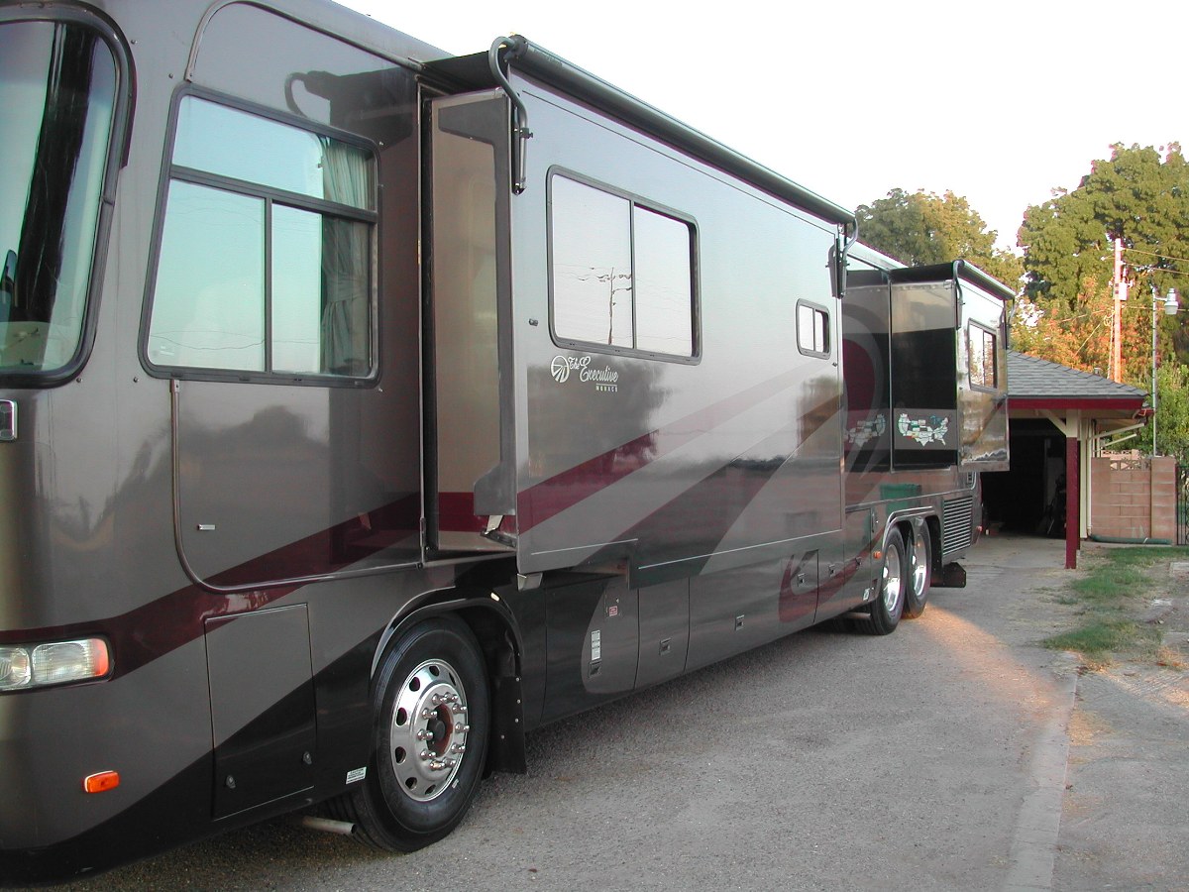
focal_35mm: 38
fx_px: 1305
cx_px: 594
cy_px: 446
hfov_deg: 49.0
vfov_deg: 37.7
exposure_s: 1/97.2
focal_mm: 8
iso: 100
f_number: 2.8
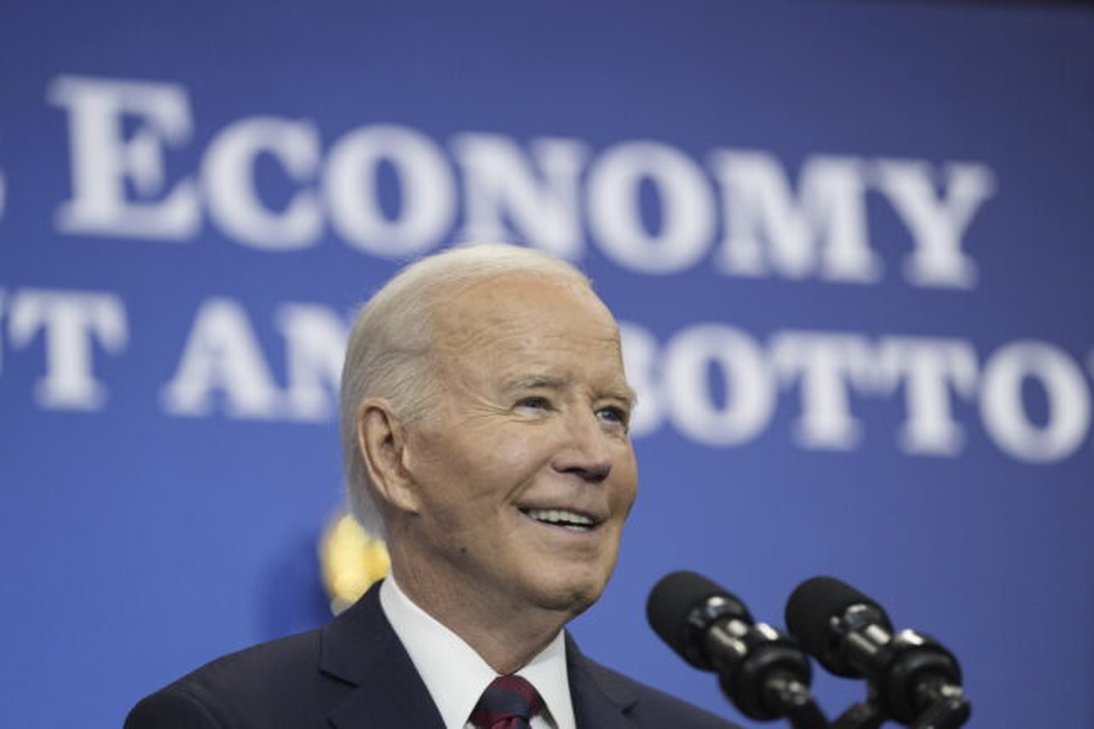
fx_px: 5409
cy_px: 364
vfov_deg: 7.7
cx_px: 547
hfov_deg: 11.5
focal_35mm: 178
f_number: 3.2
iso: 1600
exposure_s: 1/200
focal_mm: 178
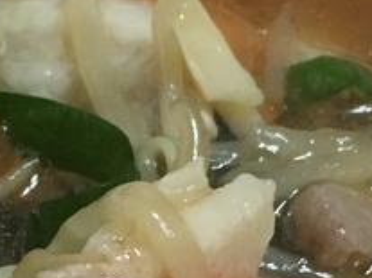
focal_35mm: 168
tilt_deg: -53.4
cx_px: 86
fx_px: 1804
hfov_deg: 11.7
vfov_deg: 8.4
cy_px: 533
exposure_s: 1/33
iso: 160
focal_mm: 4.15
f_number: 2.2
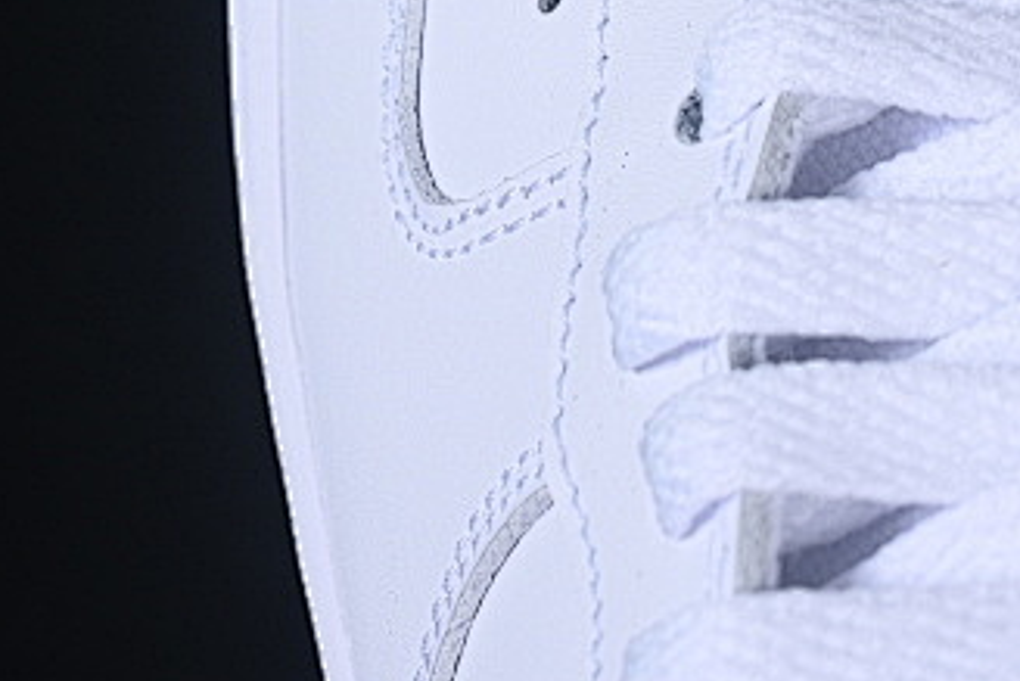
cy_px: -351
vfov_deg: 5.5
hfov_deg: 8.3
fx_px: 7001
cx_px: 1014
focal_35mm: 247
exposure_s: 1/80
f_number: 7.1
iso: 160
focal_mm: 50
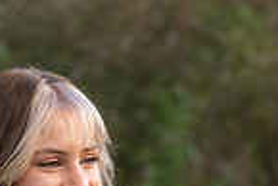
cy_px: 313
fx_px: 3254
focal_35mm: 421
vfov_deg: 3.3
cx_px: 134
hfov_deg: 4.9
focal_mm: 98
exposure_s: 1/250
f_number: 4.5
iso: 250
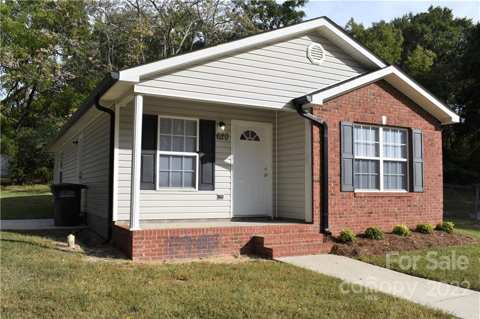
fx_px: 400
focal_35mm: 30
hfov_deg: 61.9
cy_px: 160
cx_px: 240
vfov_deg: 43.6
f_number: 9
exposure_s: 1/320
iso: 100
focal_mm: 20
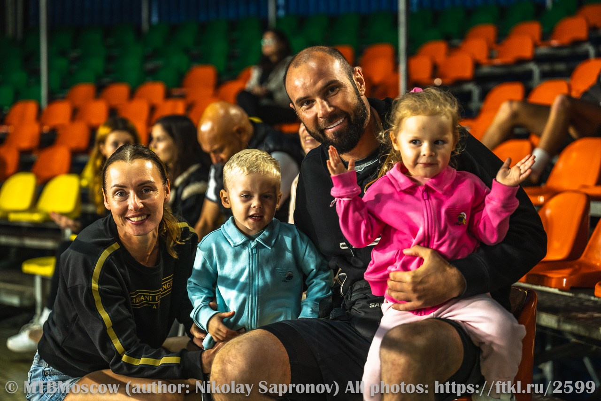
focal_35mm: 84
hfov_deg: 24.2
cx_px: 300
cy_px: 200
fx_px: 1402
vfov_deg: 16.3
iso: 800
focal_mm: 84
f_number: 3.2
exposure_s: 1/250
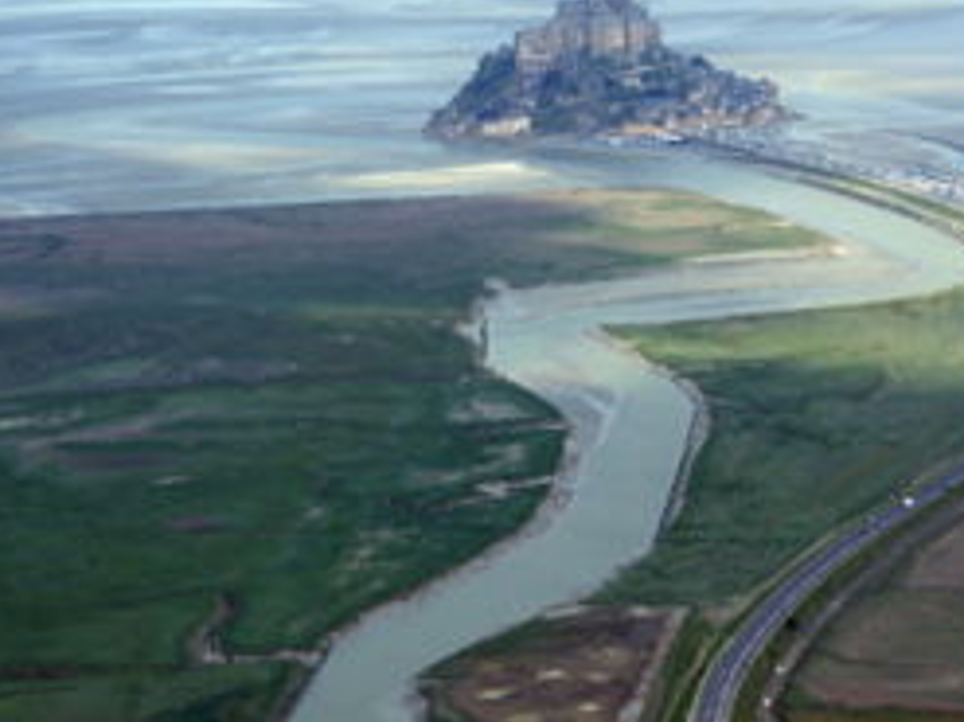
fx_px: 3813
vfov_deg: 10.8
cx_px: 558
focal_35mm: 137
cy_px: 338
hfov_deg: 14.4
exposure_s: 1/3200
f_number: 2.8
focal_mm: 50
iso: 100
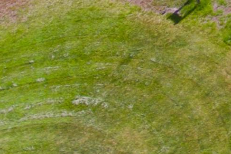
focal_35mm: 128
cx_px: 581
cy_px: -339
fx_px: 822
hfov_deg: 12.2
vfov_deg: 8.5
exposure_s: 1/216
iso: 100
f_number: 2.8
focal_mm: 3.61
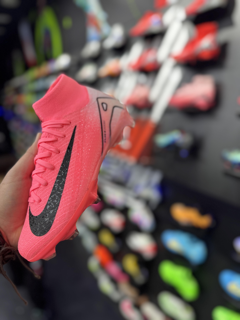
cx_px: 120
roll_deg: +2.3
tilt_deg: -15.3
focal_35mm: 24
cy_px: 160
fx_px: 222
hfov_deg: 56.8
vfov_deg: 71.6
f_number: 1.78
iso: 80
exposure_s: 1/100
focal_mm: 6.76
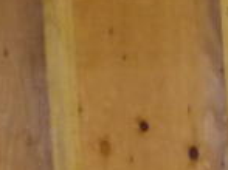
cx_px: 709
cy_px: 314
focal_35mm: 216
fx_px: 1422
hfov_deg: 7.8
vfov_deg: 6.7
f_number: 3.3
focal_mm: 5.53
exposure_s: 1/50
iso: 800
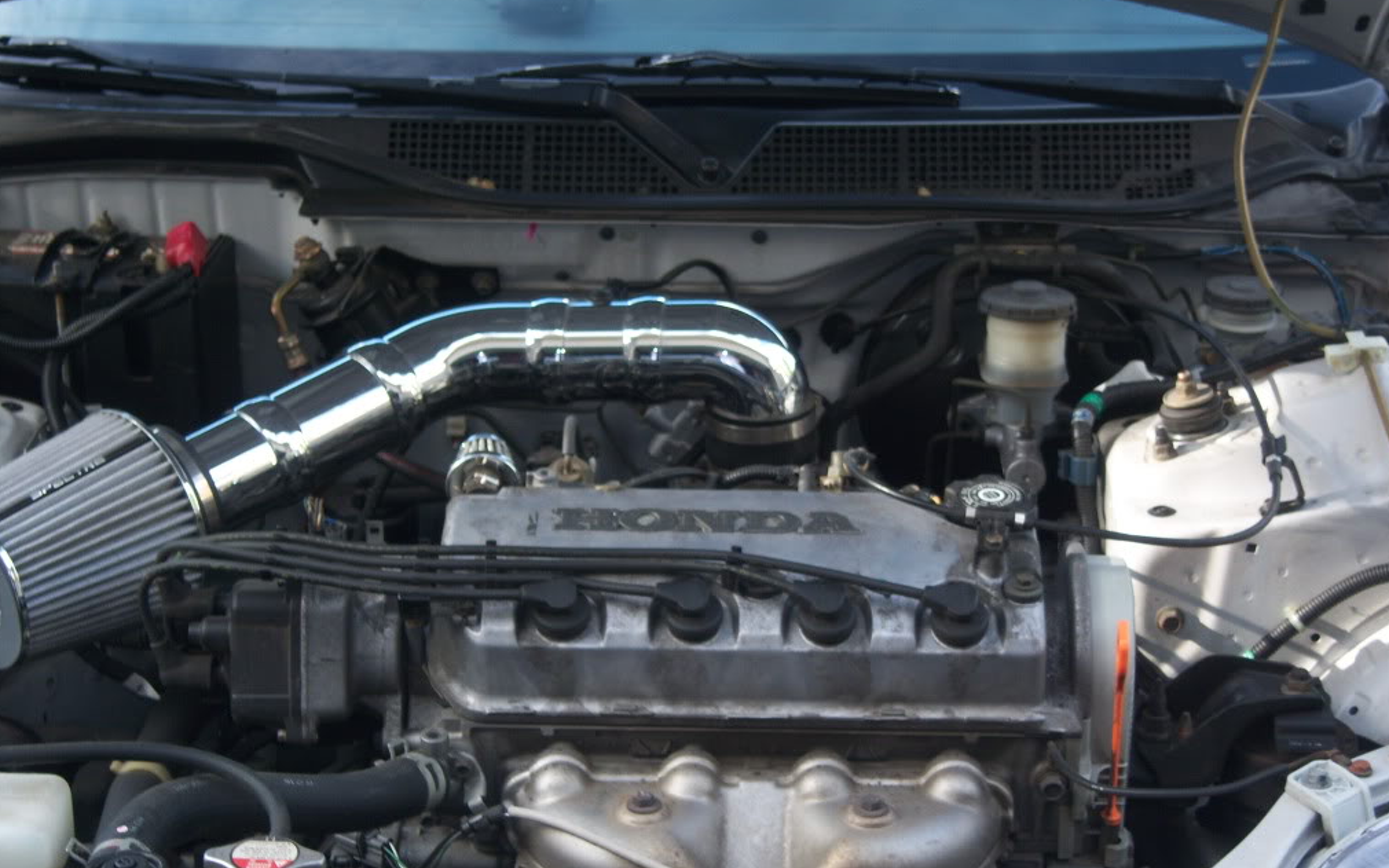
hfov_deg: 28.6
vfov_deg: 18.1
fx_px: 2725
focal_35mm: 72
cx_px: 694
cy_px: 497
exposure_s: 1/80
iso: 80
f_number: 4
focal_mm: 14.1
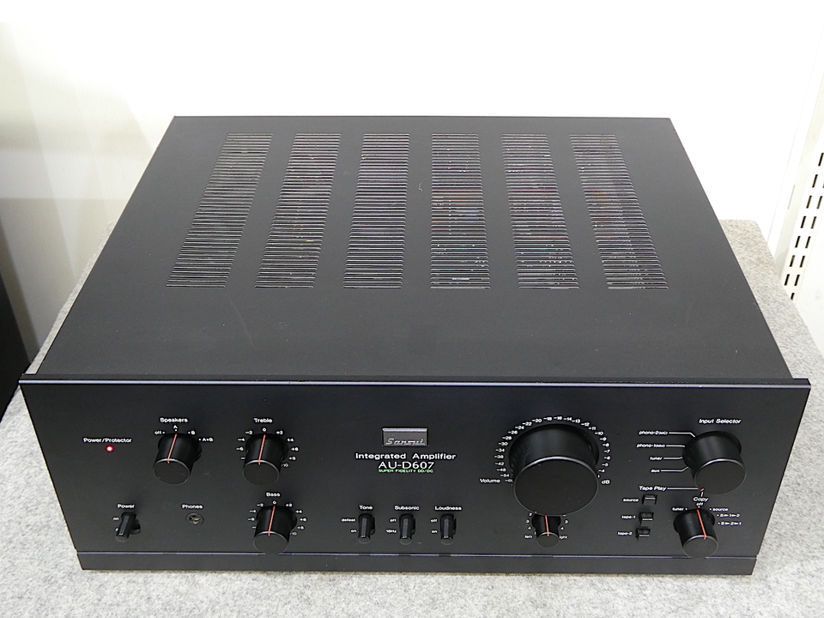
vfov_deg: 38.7
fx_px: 881
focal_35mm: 37
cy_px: 309
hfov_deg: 50.1
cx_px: 412
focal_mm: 6.7
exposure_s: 1/5
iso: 200
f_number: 3.7
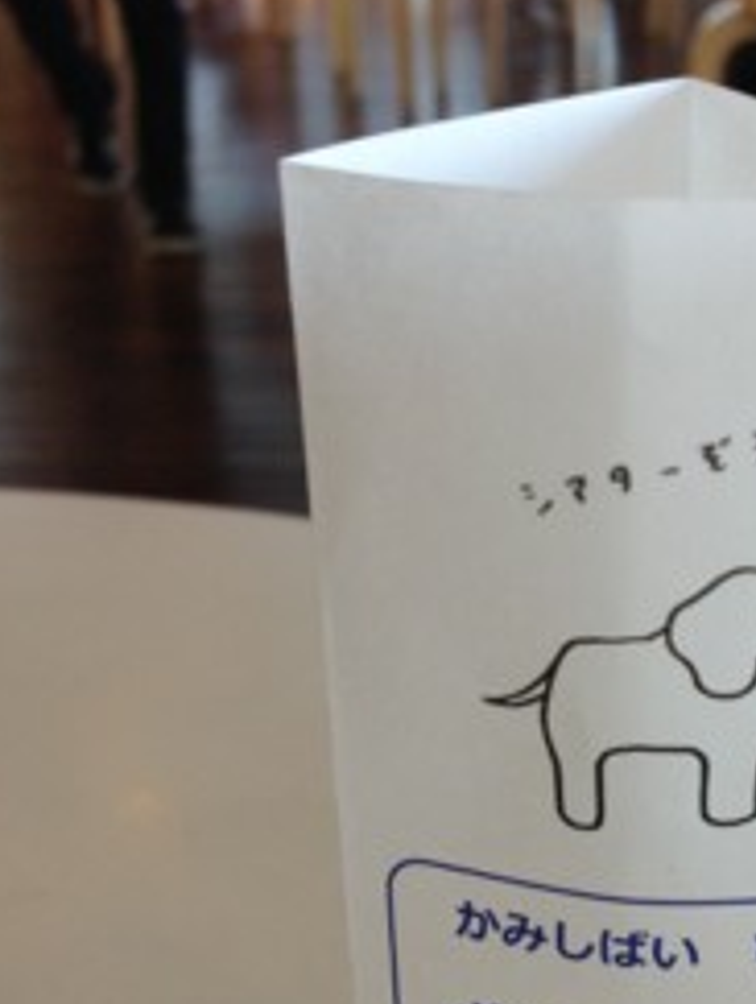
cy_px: 835
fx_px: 1772
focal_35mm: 61
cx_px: 673
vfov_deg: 30.7
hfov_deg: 23.5
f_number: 2.4
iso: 50
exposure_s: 1/120
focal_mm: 4.13
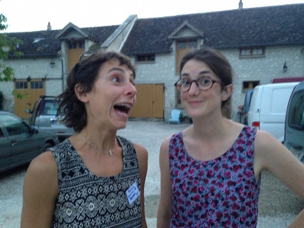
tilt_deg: -3.2
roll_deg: -0.6
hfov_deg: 55.4
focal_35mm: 33
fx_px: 290
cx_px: 152
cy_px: 114
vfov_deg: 42.9
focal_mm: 4.12
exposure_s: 1/15
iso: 640
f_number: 2.4
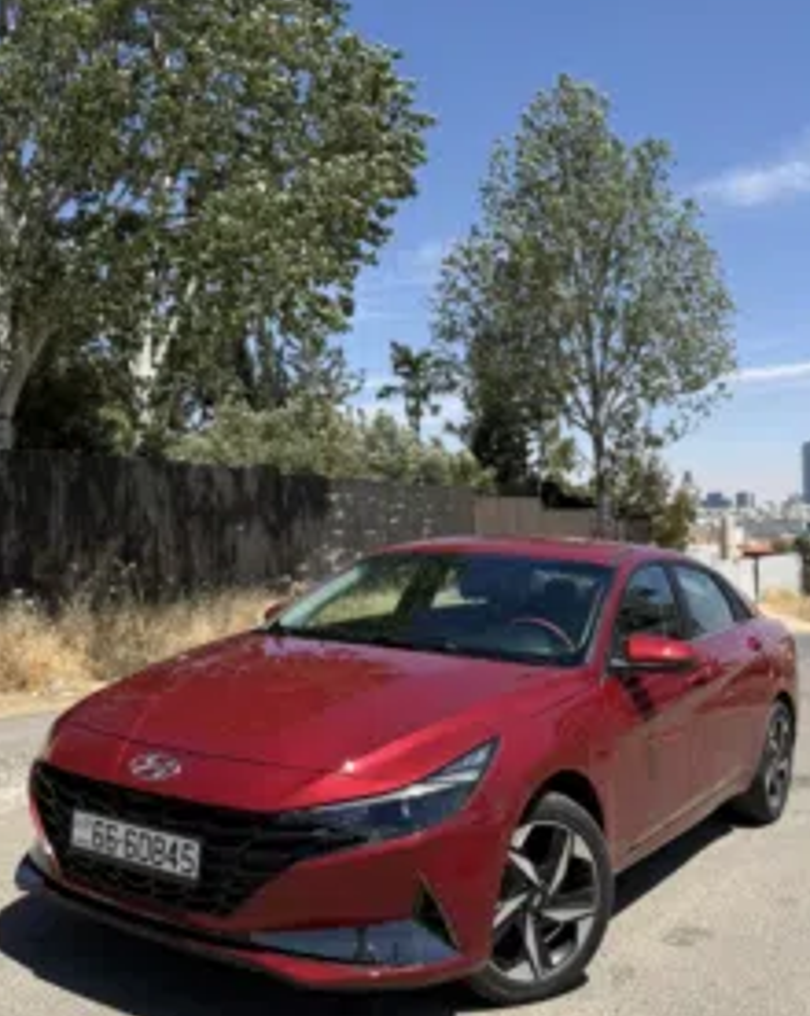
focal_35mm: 34
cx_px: 434
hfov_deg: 43.2
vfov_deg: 52.9
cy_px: 486
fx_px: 1021
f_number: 1.78
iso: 80
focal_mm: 6.76
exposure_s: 1/4167
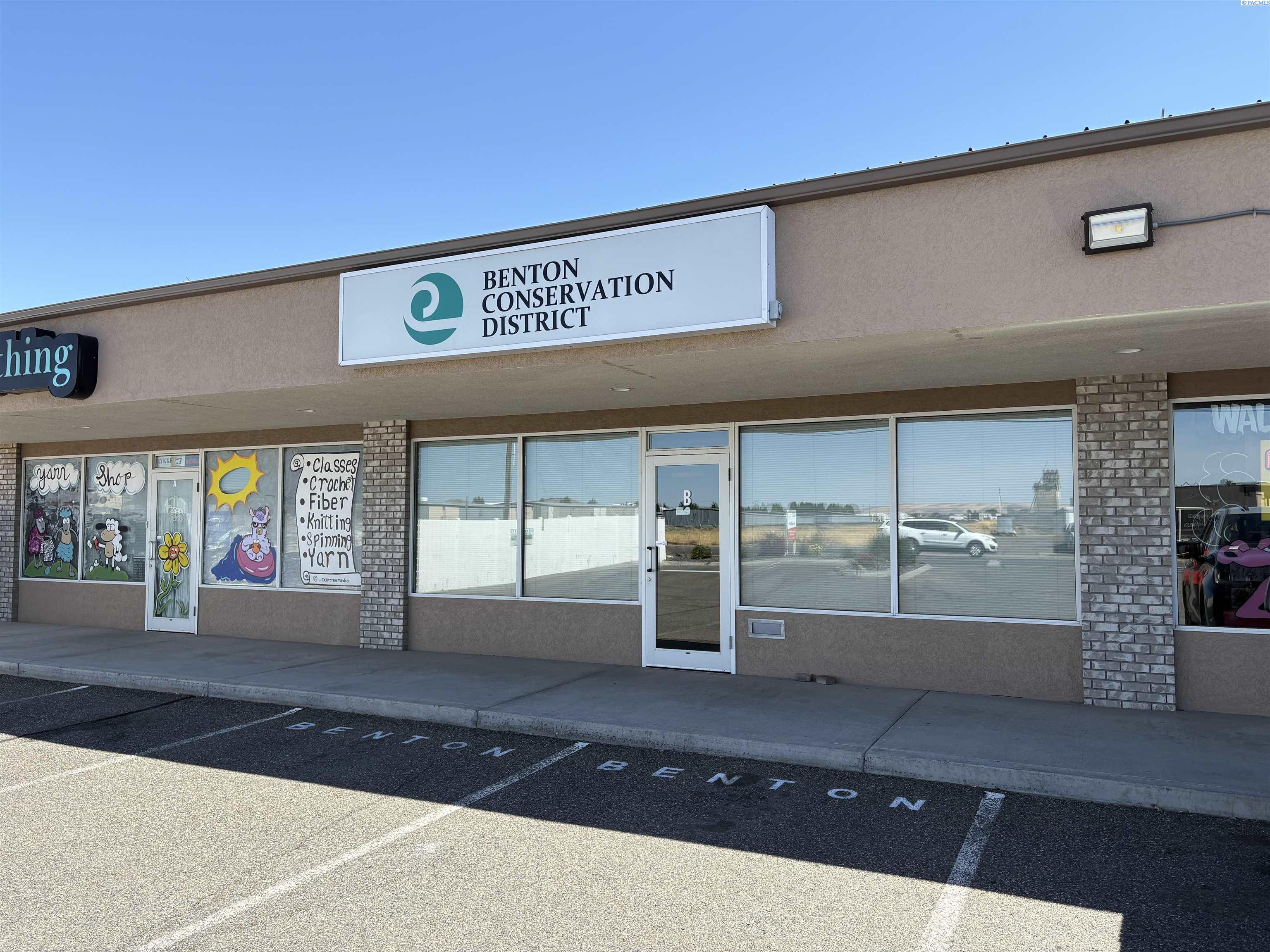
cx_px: 635
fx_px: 954
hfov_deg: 67.3
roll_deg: -0.3
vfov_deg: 53.1
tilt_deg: +3.2
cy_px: 476
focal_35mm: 26
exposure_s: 1/1517
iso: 50
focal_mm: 5.96
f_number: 1.6
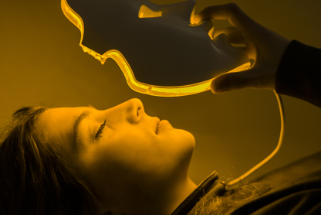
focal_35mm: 58
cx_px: 155
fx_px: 518
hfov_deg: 34.5
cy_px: 112
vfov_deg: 23.4
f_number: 2.8
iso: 200
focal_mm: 35
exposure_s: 1/100
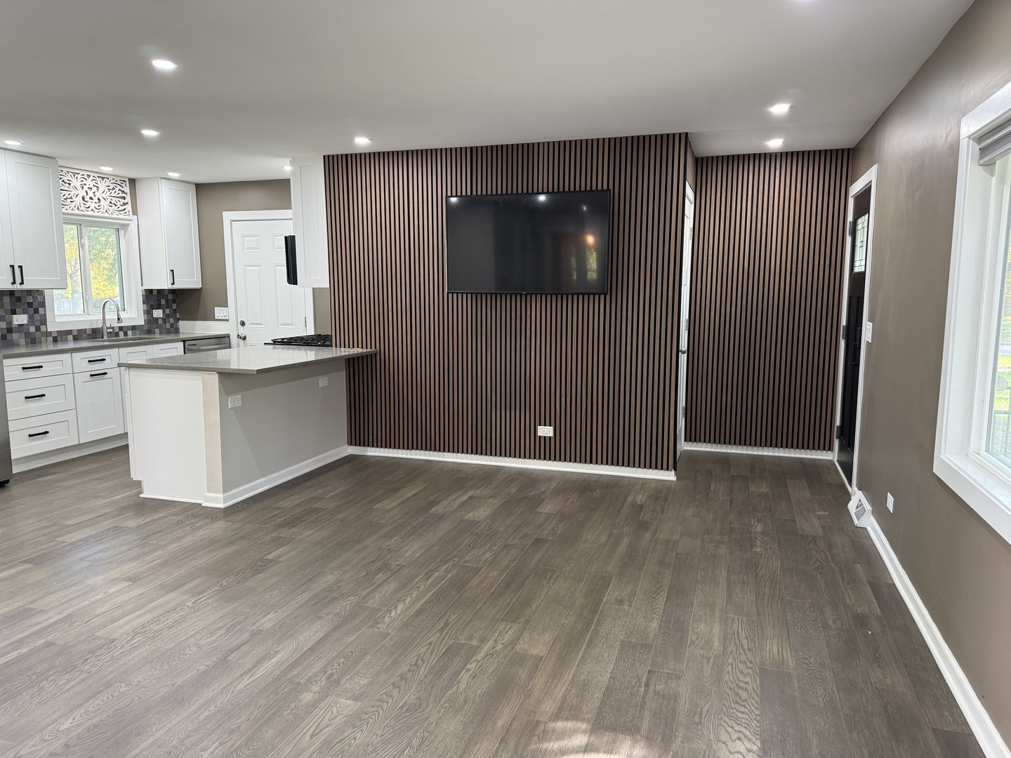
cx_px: 506
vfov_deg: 56.8
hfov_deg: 71.6
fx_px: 701
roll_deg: -0.6
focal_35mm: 24
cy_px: 379
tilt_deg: -7.3
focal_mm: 6.76
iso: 200
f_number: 1.78
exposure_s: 1/82
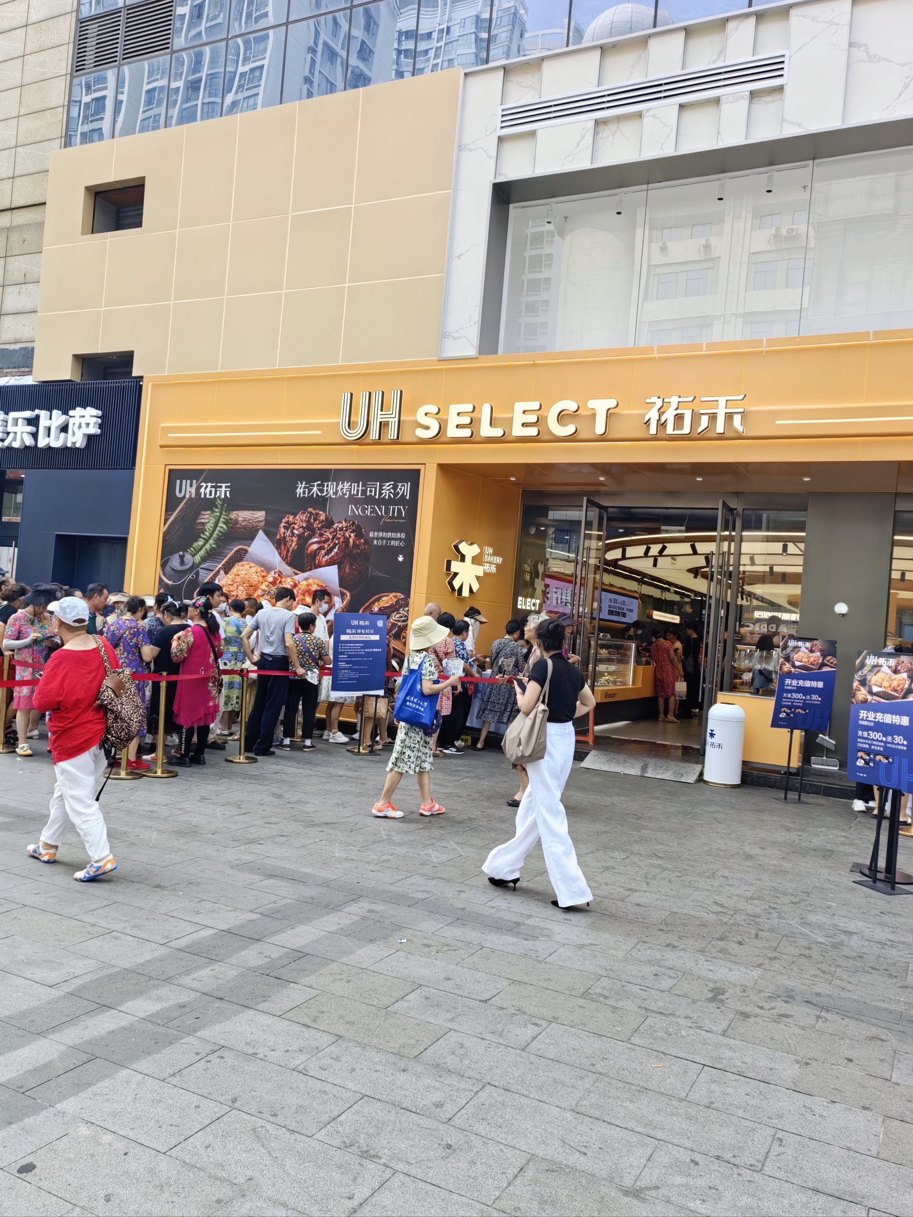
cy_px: 608
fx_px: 950
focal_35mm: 27
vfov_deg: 65.3
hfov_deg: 51.4
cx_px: 456
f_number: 1.9
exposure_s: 1/1429
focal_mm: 5.52
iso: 50
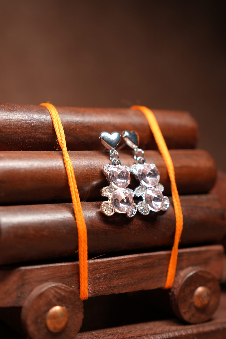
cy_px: 163
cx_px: 118
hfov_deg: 23.8
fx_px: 537
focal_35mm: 57
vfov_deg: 35.0
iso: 200
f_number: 2.8
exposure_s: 1/100
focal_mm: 35
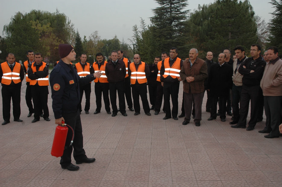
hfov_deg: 53.2
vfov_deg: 36.8
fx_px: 282
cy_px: 94
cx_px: 141
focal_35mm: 36
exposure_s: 1/200
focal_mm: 24
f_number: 7.1
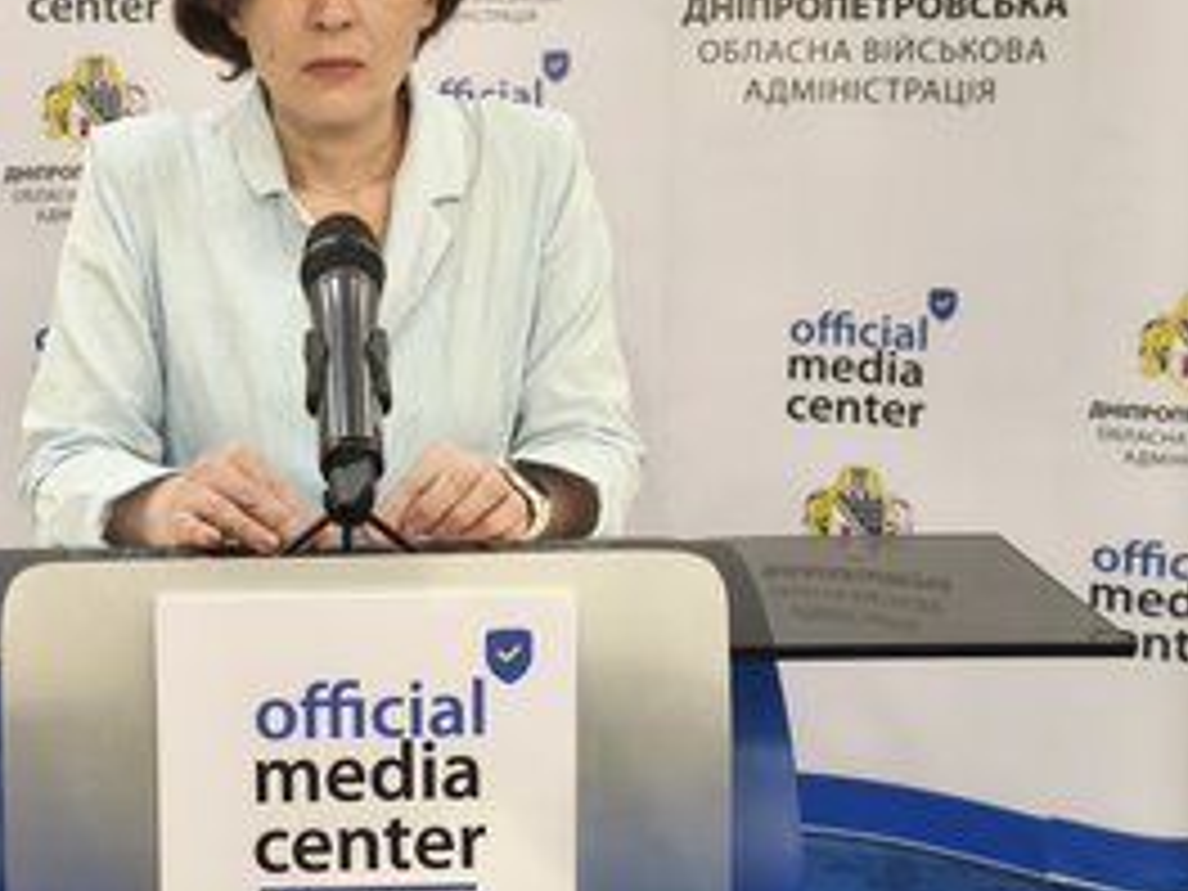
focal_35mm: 59
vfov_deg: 24.6
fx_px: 2025
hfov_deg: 32.2
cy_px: 238
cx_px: 315
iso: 250
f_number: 1.7
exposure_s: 1/50
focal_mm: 5.35
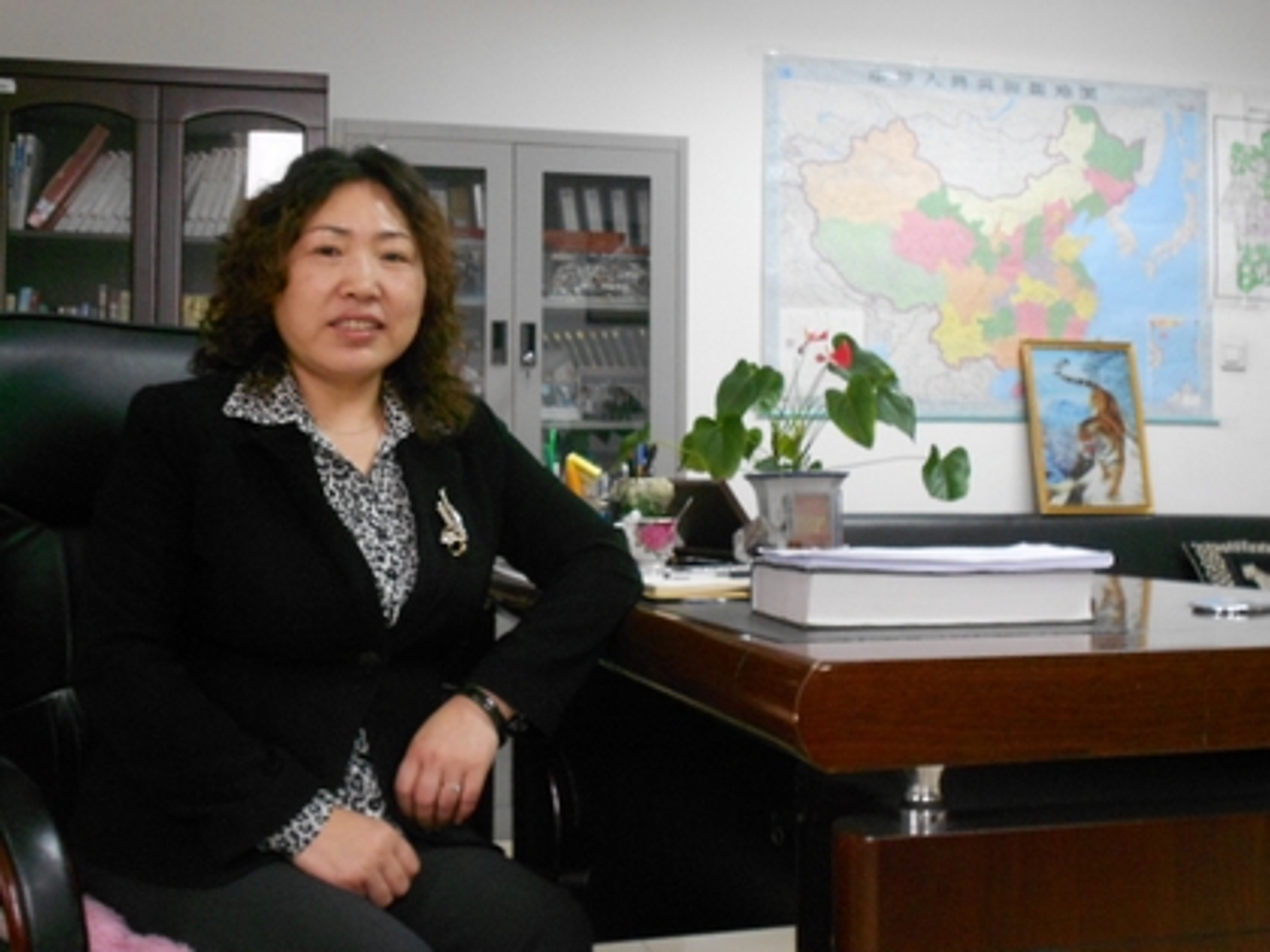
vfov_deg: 33.6
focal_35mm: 43
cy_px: 476
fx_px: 1578
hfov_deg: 43.9
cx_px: 635
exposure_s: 1/6
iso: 400
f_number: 4.2
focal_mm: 7.7
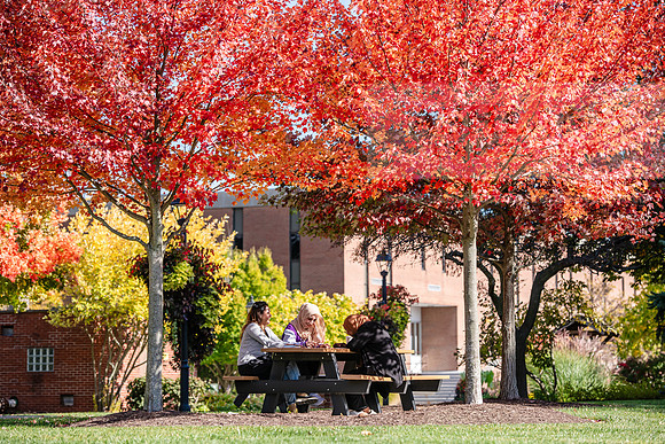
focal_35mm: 105
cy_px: 222
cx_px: 332
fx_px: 1940
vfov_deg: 13.0
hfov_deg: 19.5
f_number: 4
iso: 125
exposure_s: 1/500
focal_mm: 105
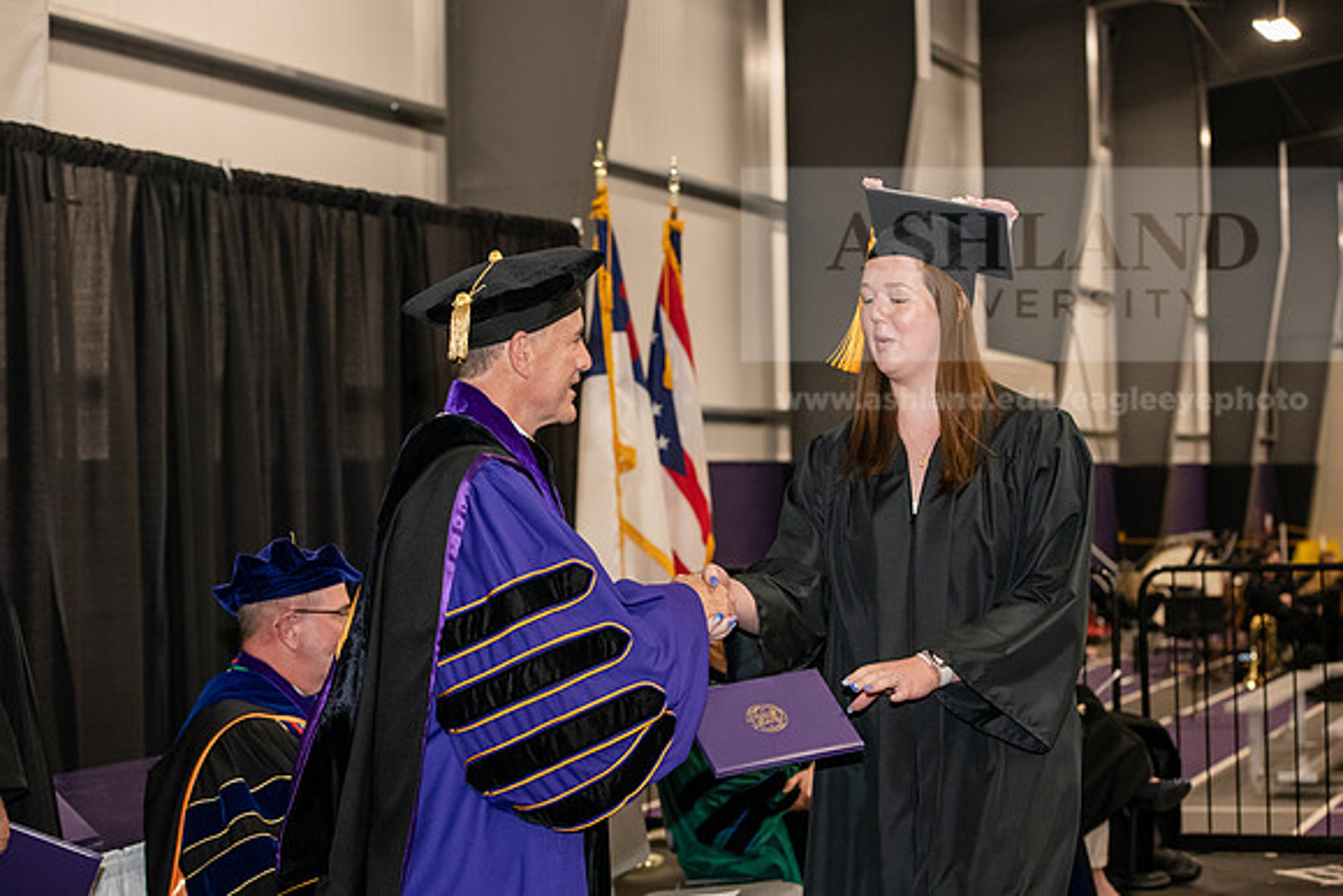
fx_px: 2612
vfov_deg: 19.5
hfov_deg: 28.8
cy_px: 448
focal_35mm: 70
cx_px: 672
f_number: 5
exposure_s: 1/200
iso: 2500
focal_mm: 70
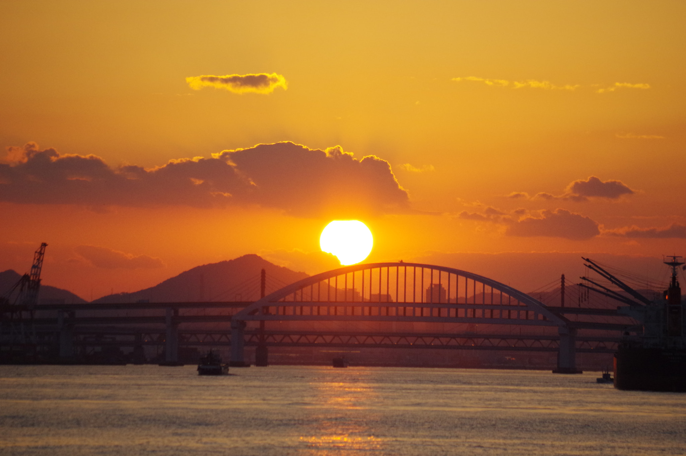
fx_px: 5712
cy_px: 228
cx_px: 343
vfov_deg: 4.6
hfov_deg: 6.9
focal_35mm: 300
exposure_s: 1/6400
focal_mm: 200
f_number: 5.6
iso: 1600
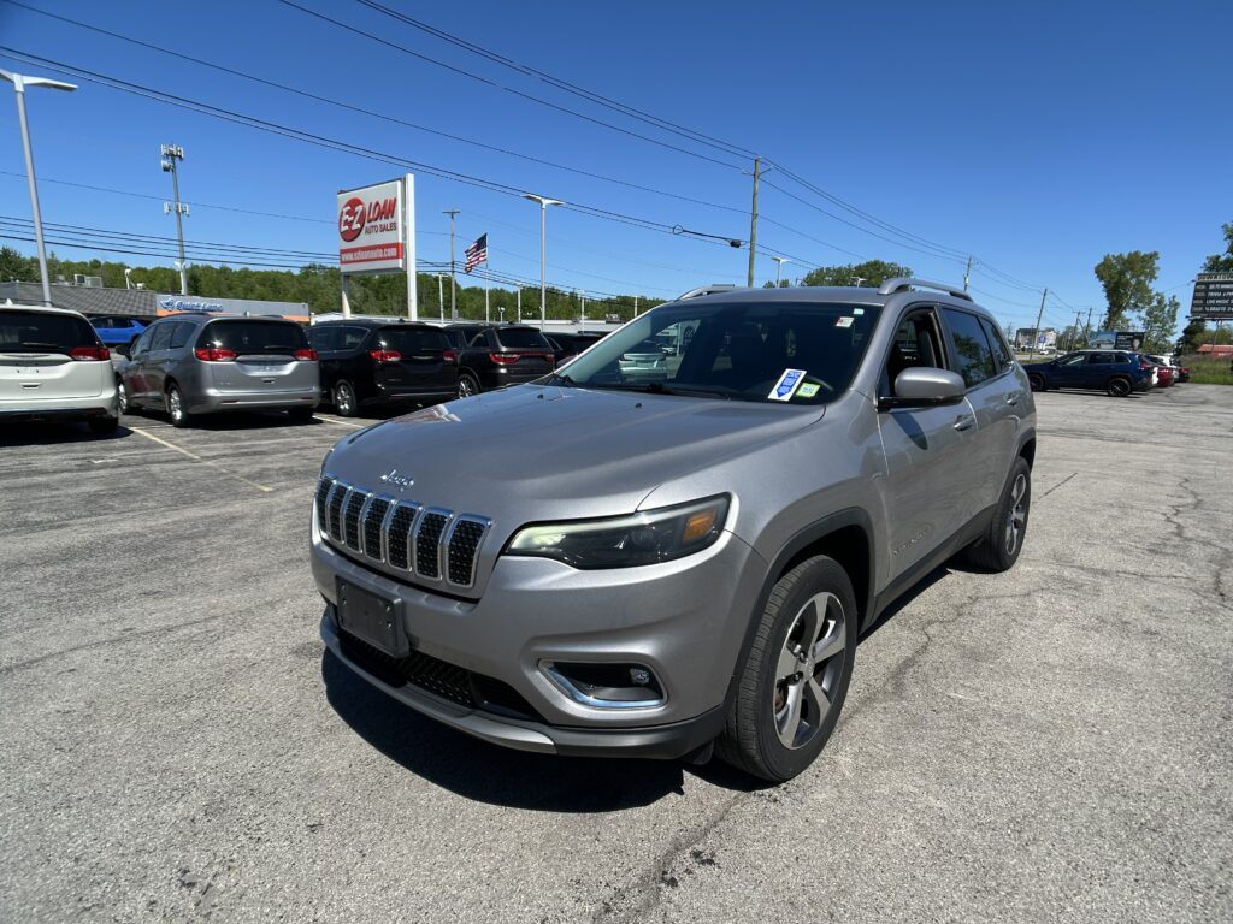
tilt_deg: -10.1
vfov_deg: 53.1
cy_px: 462
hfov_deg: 67.3
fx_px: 926
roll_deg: -1.4
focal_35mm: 26
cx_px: 616
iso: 50
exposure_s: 1/4115
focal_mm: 5.7
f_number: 1.5
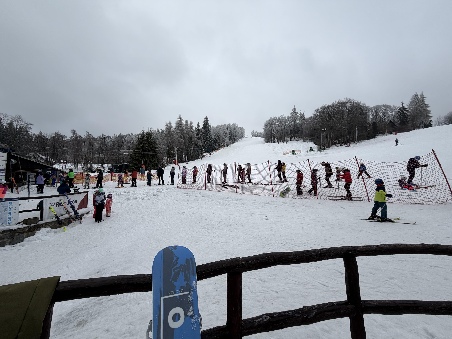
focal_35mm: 14
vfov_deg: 85.7
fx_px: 183
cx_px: 226
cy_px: 170
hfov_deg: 102.1
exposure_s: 1/770
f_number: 2.2
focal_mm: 2.22
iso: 32
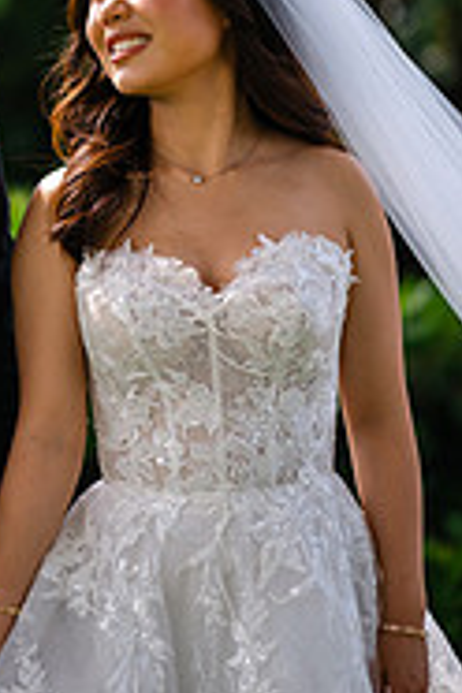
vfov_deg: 8.1
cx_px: -93
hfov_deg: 5.4
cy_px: -7
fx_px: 4889
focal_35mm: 254
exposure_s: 1/8000
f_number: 1.4
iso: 80
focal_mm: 105
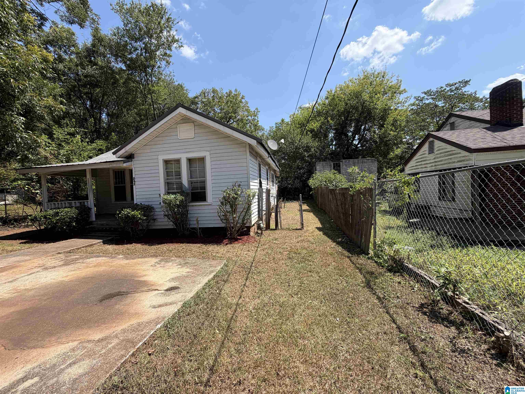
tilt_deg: -3.0
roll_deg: +3.6
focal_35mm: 14
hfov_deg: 102.1
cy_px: 197
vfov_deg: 85.7
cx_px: 262
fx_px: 212
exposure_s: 1/789
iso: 20
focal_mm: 2.22
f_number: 2.2
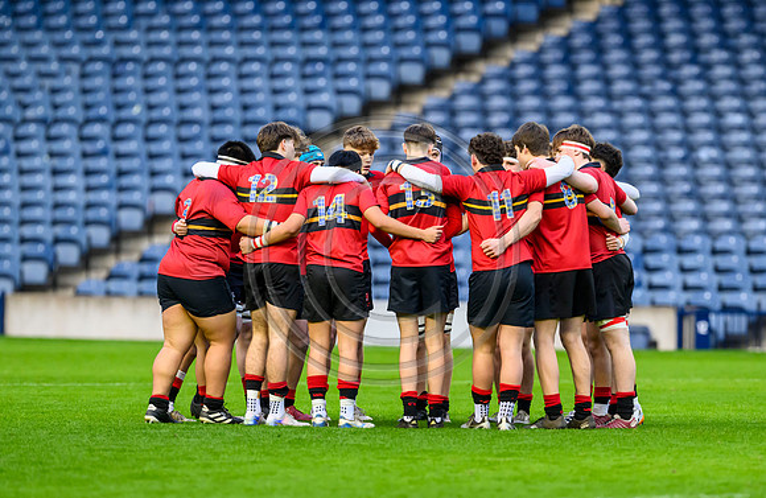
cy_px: 295
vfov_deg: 2.9
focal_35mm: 466
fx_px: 9840
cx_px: 443
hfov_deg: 4.5
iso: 4000
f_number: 4
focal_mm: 400
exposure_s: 1/1250
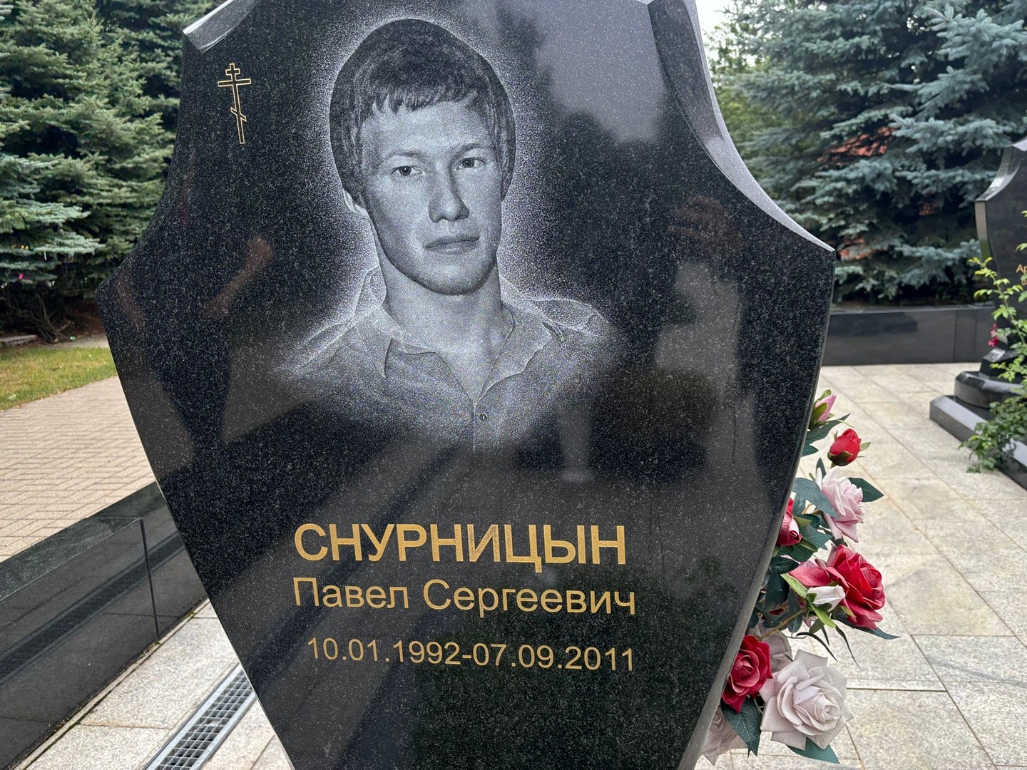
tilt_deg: -13.3
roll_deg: +2.2
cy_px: 385
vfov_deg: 53.1
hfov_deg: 67.3
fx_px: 771
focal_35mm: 26
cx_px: 514
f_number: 1.6
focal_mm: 5.96
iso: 50
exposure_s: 1/512
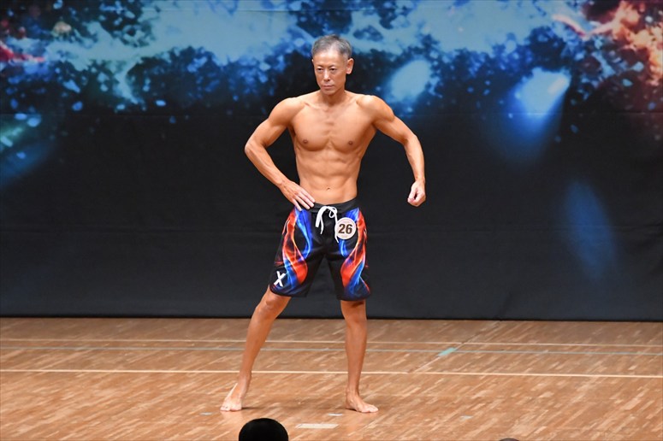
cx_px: 332
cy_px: 220
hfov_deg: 7.2
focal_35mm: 285
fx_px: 5246
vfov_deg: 4.8
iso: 8000
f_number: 5.6
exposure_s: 1/400
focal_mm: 190
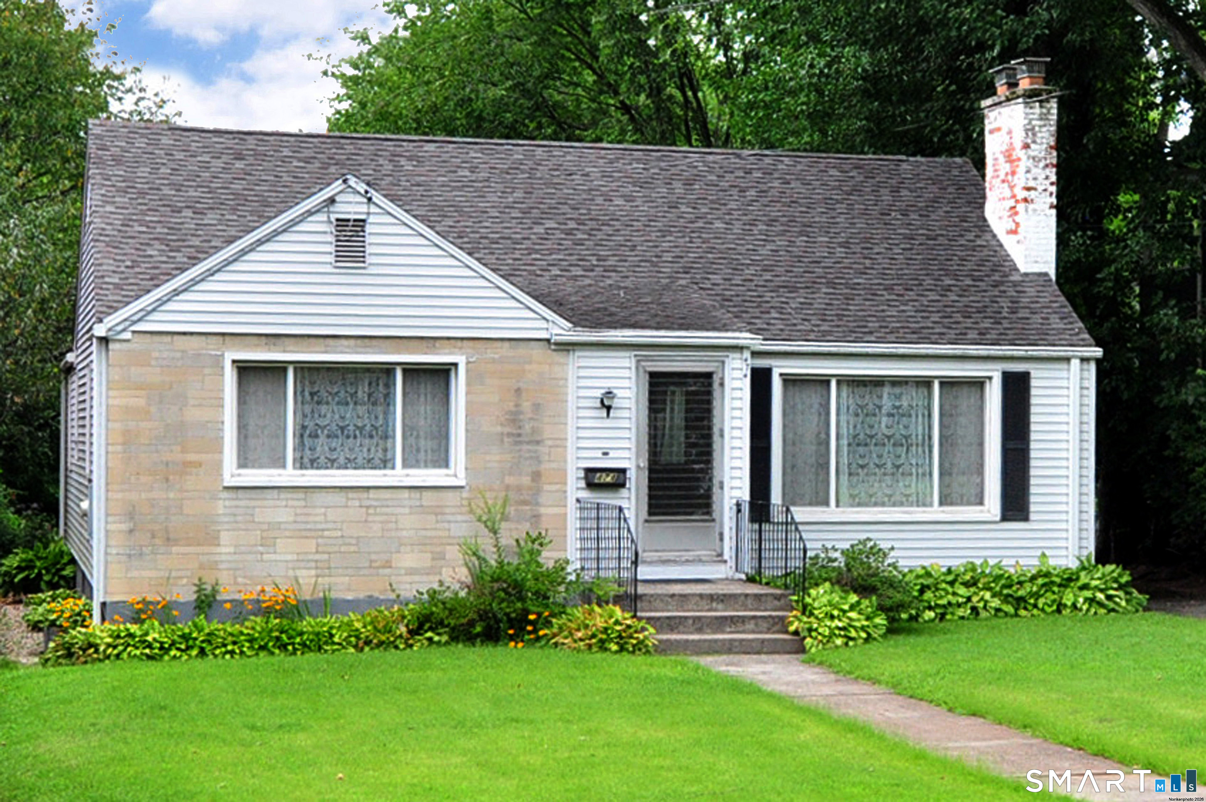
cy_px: 401
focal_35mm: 30
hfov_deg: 62.0
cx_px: 603
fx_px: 1004
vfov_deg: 43.5
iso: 800
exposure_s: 1/200
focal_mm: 20
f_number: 8
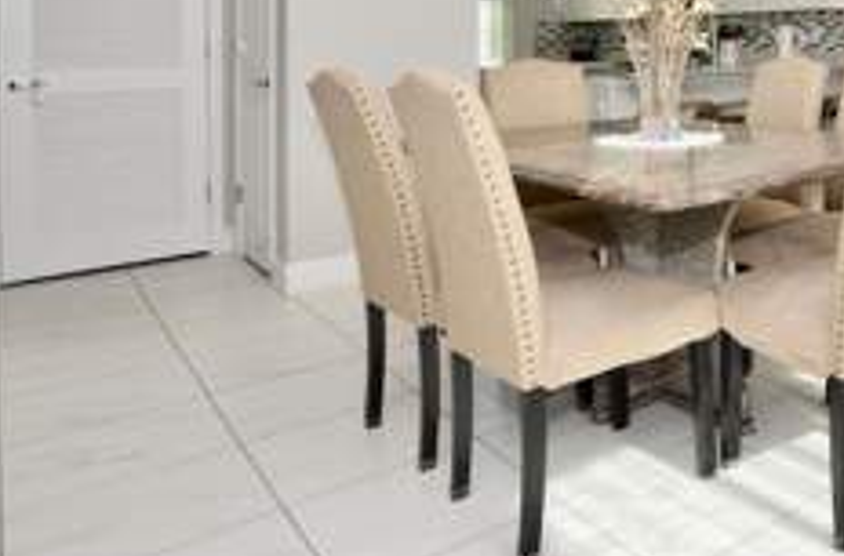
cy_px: 24
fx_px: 724
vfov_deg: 38.2
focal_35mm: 31
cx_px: 859
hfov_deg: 48.7
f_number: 5
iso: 200
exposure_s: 1/100
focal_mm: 10
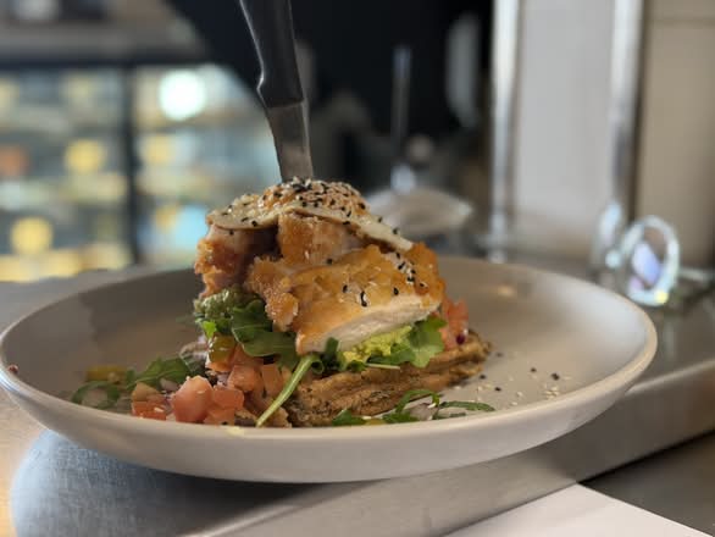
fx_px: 992
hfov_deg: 39.6
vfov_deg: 30.3
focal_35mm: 48
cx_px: 358
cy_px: 268
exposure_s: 1/100
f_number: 1.78
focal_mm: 6.76
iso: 160
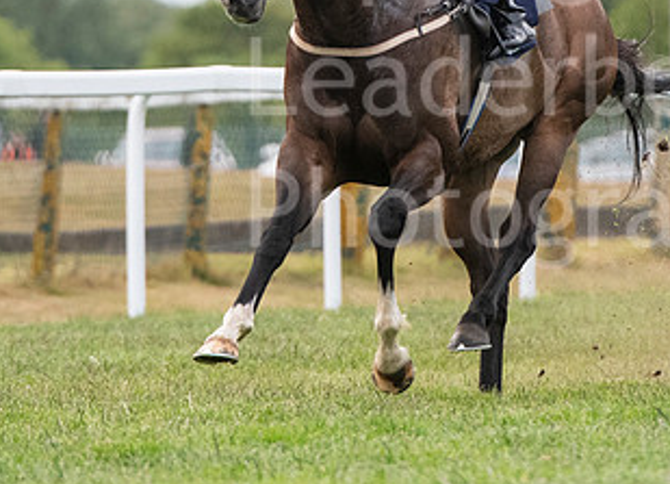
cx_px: 361
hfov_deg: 2.8
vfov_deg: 2.0
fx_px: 13710
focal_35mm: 718
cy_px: 4
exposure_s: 1/1600
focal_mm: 200
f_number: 4
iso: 1600
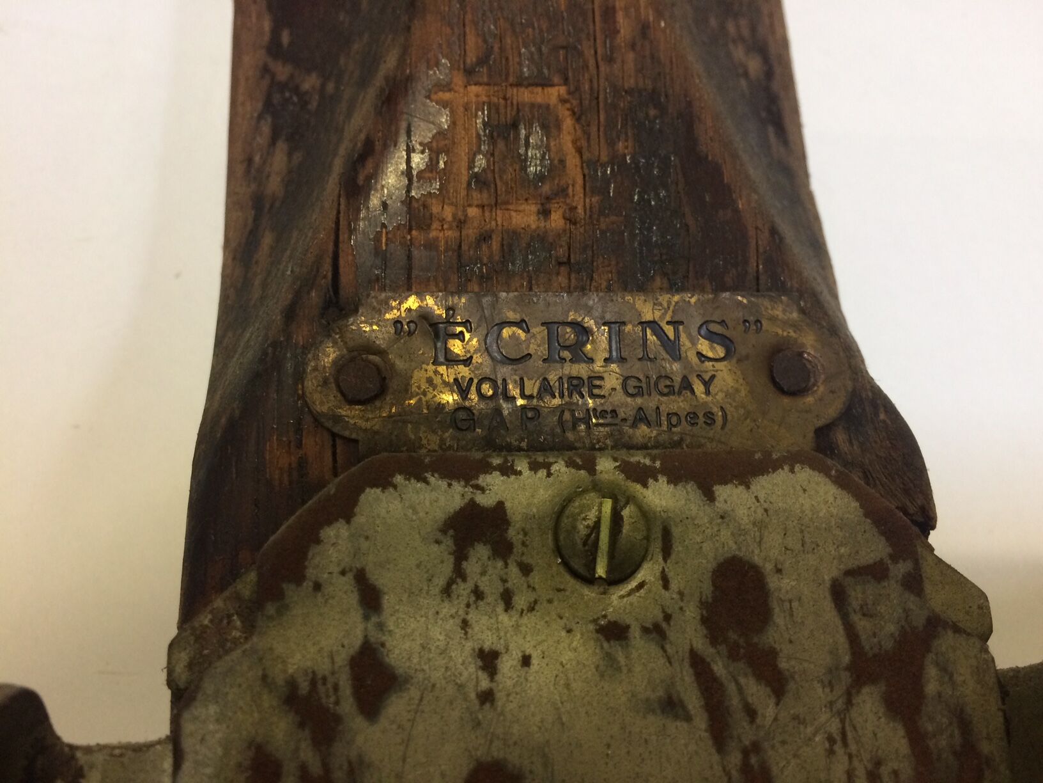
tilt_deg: -74.7
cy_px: 392
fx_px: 874
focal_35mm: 29
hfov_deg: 61.7
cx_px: 522
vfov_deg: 48.2
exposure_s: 1/33
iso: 80
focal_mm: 4.15
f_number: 2.2
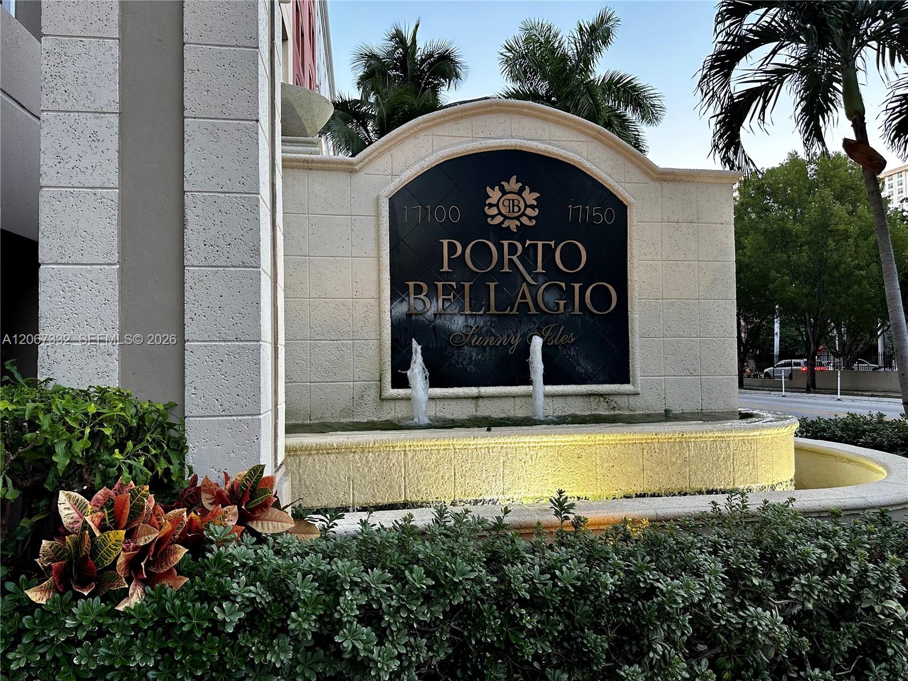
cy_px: 340
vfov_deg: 56.8
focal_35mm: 24
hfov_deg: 71.6
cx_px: 454
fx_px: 630
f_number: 1.78
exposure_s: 1/60
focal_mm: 6.86
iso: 160
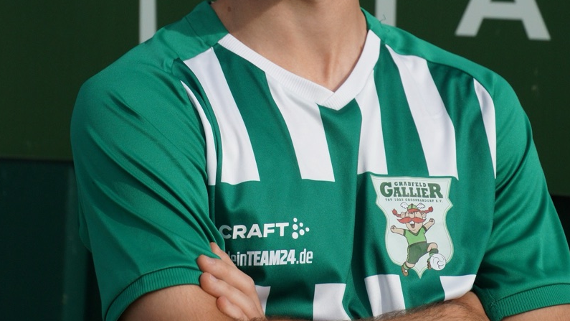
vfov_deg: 6.8
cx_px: 285
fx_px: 2687
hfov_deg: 12.1
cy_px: -91
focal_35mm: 178
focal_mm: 75
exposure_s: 1/2000
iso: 320
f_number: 5.6
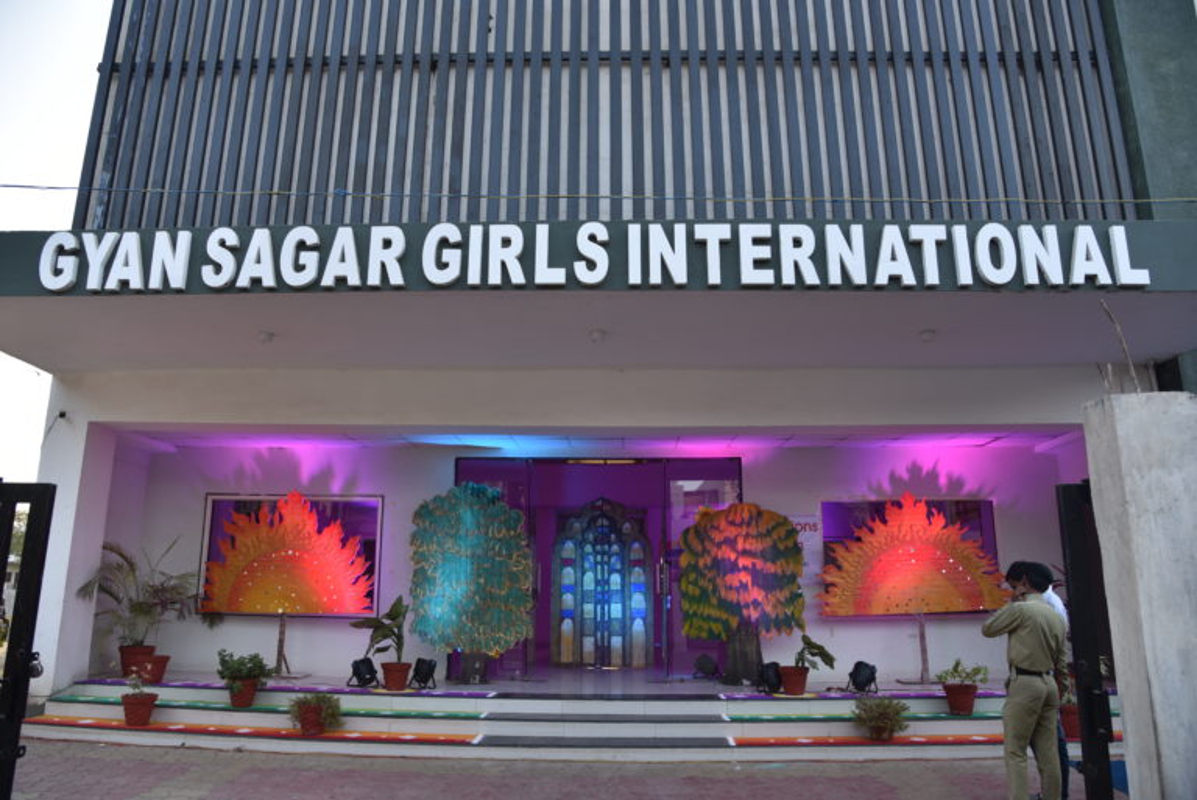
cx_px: 598
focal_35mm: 24
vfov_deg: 53.2
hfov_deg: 73.7
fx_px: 798
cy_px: 400
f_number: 5.6
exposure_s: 1/125
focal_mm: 24
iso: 320
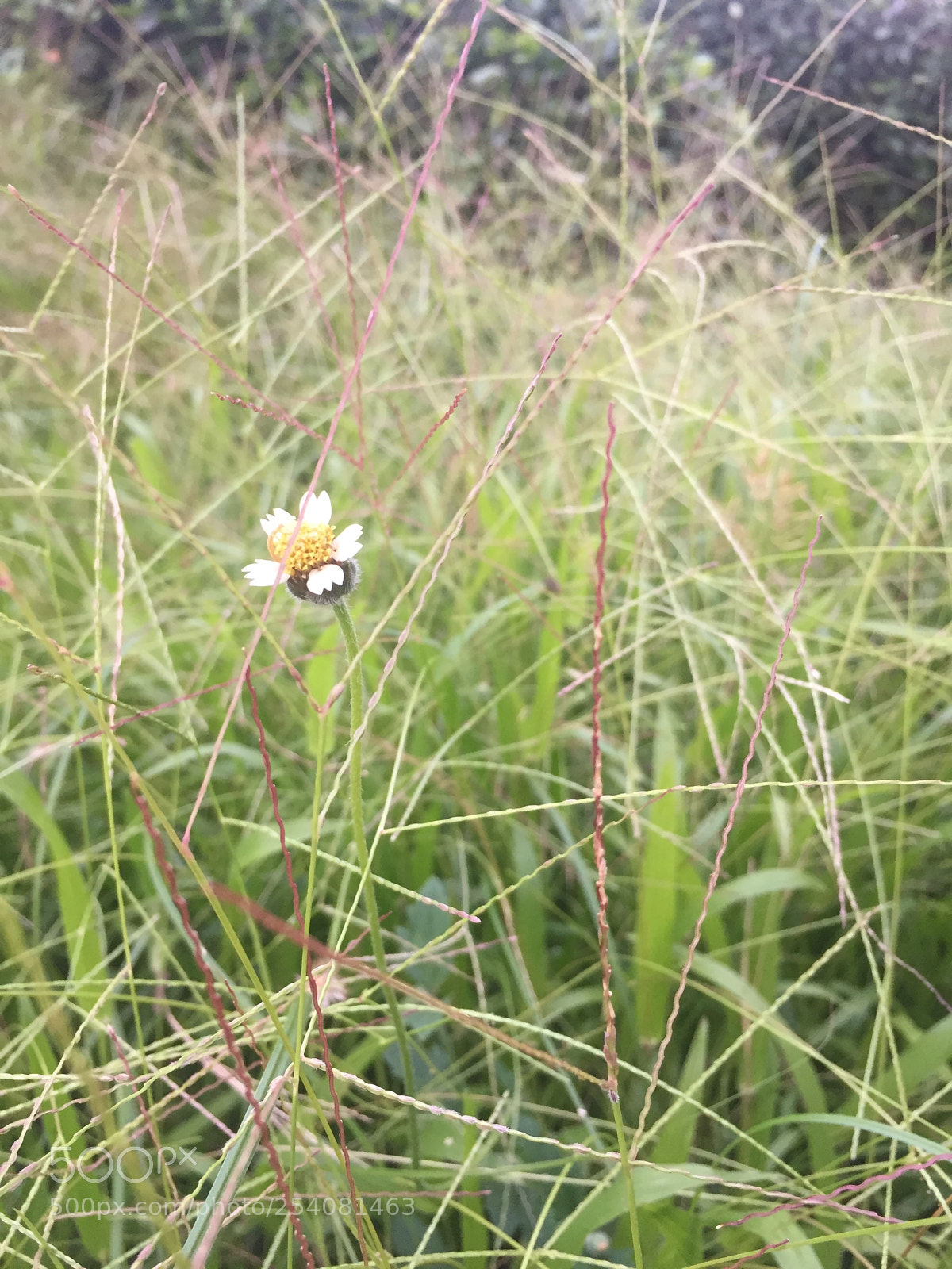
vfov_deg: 61.7
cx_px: 476
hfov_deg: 48.2
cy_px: 634
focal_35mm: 29
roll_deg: -5.5
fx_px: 1063
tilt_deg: -28.7
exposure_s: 1/33
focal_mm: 4.15
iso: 50
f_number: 2.2
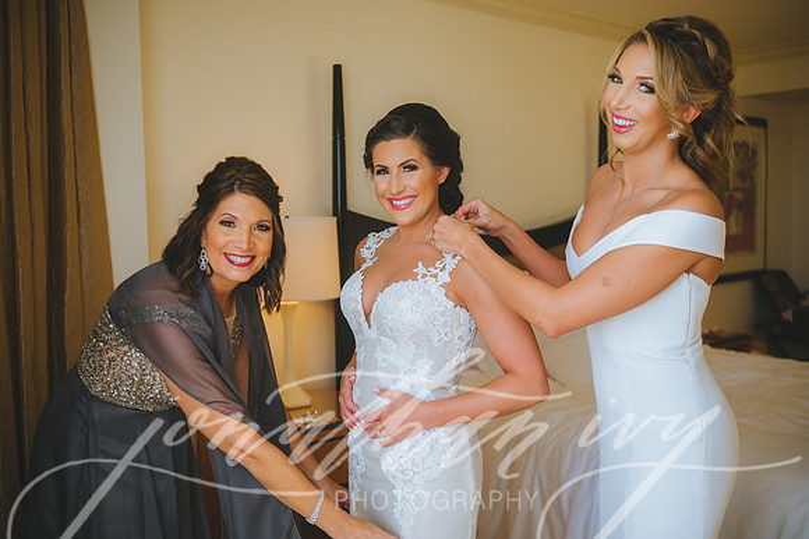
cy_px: 270
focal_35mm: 36
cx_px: 404
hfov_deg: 53.2
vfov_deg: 36.8
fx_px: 809
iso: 640
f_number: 2.8
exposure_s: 1/1000
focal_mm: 36
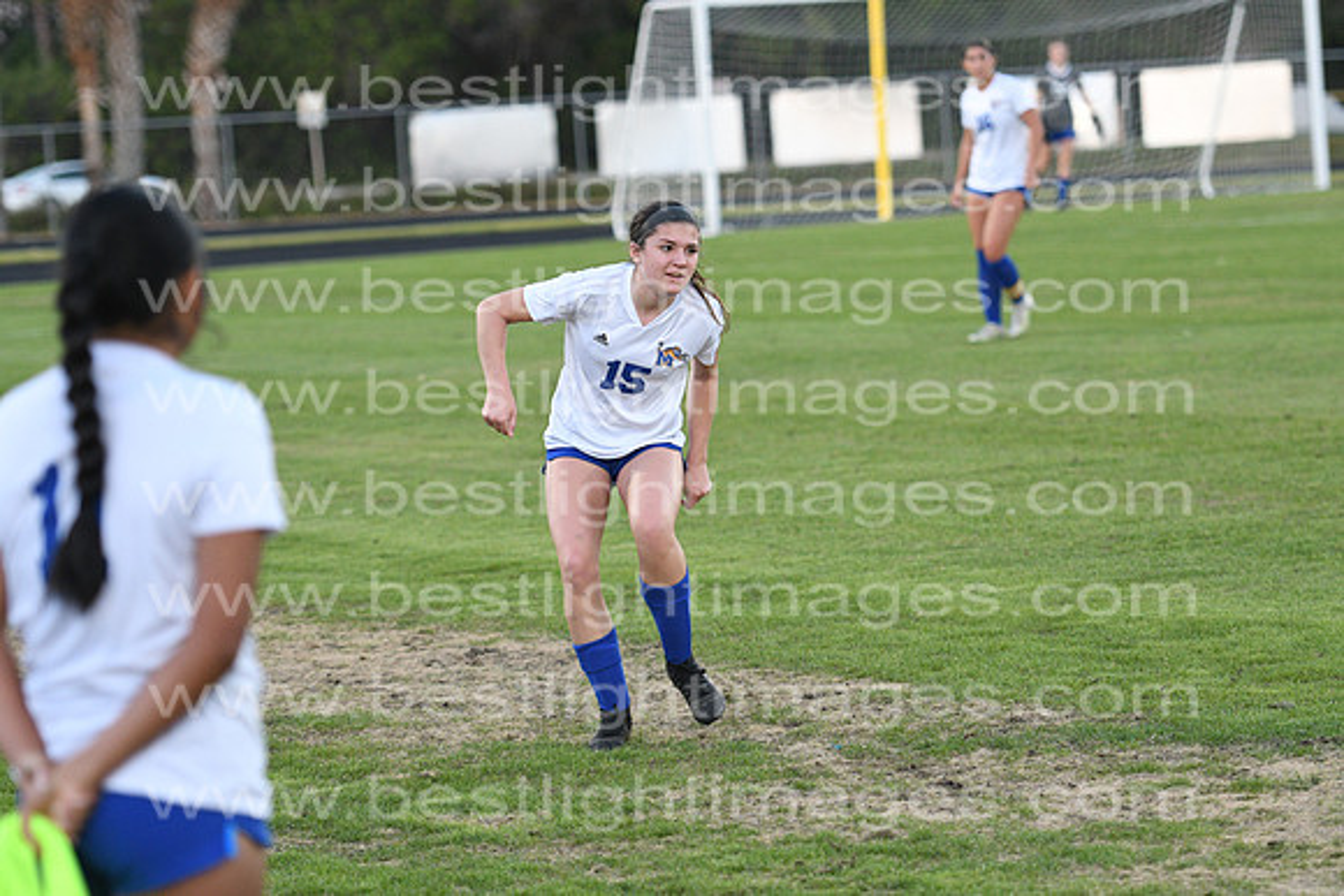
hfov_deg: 12.2
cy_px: 448
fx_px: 6273
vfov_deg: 8.2
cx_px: 672
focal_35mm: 168
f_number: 2.8
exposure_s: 1/800
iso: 1400
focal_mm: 112
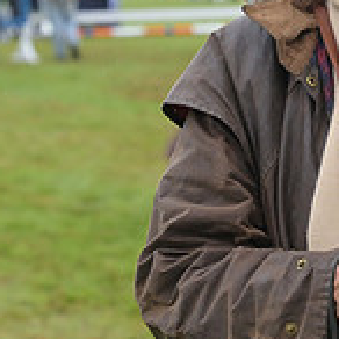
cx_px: 643
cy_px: -50
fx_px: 2615
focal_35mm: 236
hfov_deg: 7.2
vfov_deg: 7.4
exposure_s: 1/800
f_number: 5.6
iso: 900
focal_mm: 70
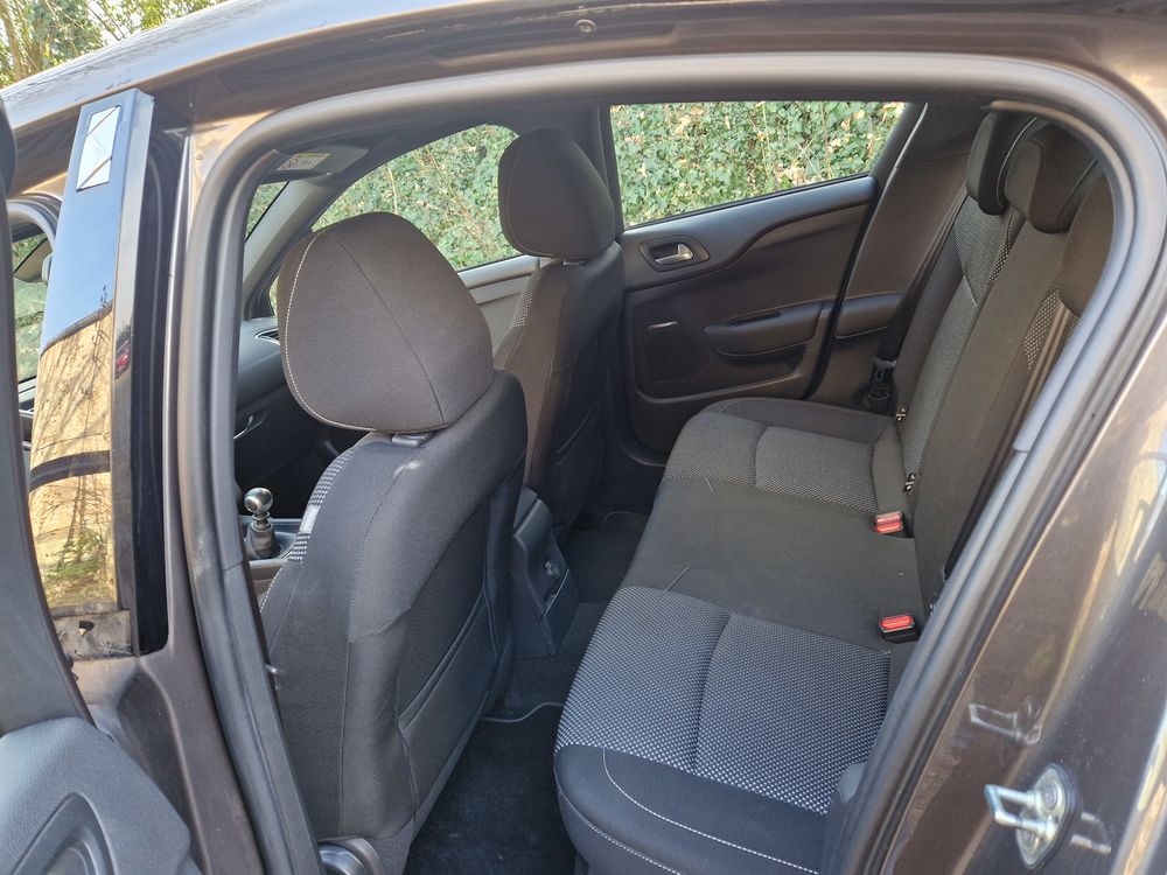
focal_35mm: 23
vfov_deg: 58.9
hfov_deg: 73.9
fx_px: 775
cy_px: 438
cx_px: 584
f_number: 1.8
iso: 125
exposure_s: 1/100
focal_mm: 5.4
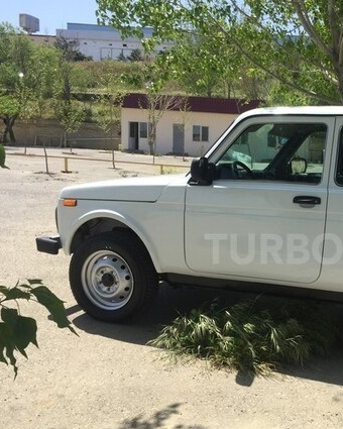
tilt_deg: -8.5
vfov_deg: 41.9
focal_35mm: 44
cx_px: 308
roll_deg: -3.1
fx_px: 558
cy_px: 249
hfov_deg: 32.5
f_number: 2.2
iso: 32
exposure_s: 1/1647
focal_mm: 4.15
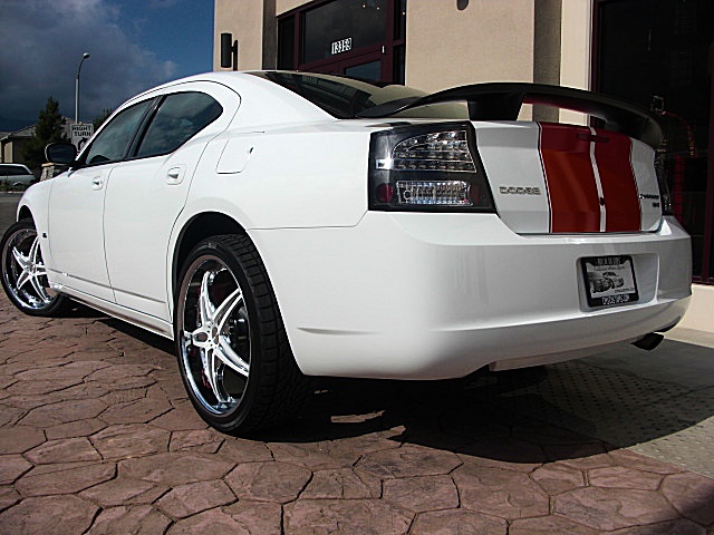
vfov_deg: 39.7
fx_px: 743
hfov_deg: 51.4
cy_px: 268
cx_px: 357
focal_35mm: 36
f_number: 7.9
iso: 50
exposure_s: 1/320
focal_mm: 6.3
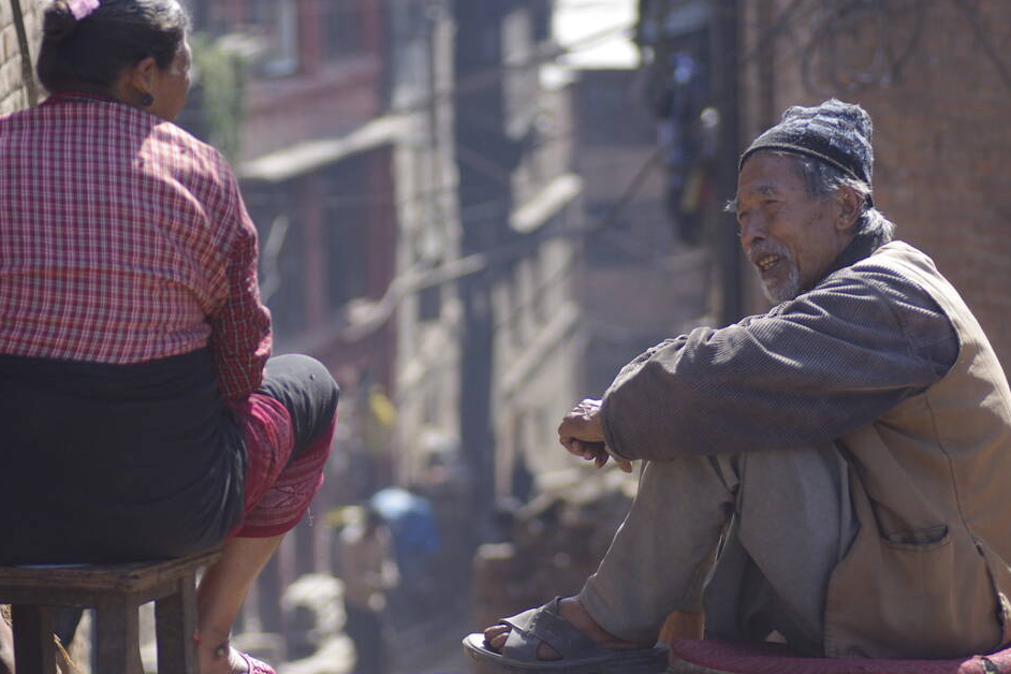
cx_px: 519
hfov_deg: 11.9
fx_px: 4830
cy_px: 313
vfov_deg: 8.0
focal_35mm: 172
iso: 200
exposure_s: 1/800
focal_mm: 90
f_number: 2.8
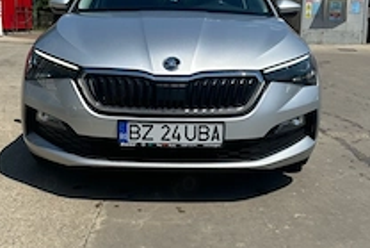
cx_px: 174
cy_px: 100
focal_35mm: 48
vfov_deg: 28.1
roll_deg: -2.7
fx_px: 494
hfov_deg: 41.1
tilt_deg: -9.0
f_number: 1.78
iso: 80
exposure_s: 1/6623
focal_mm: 6.86
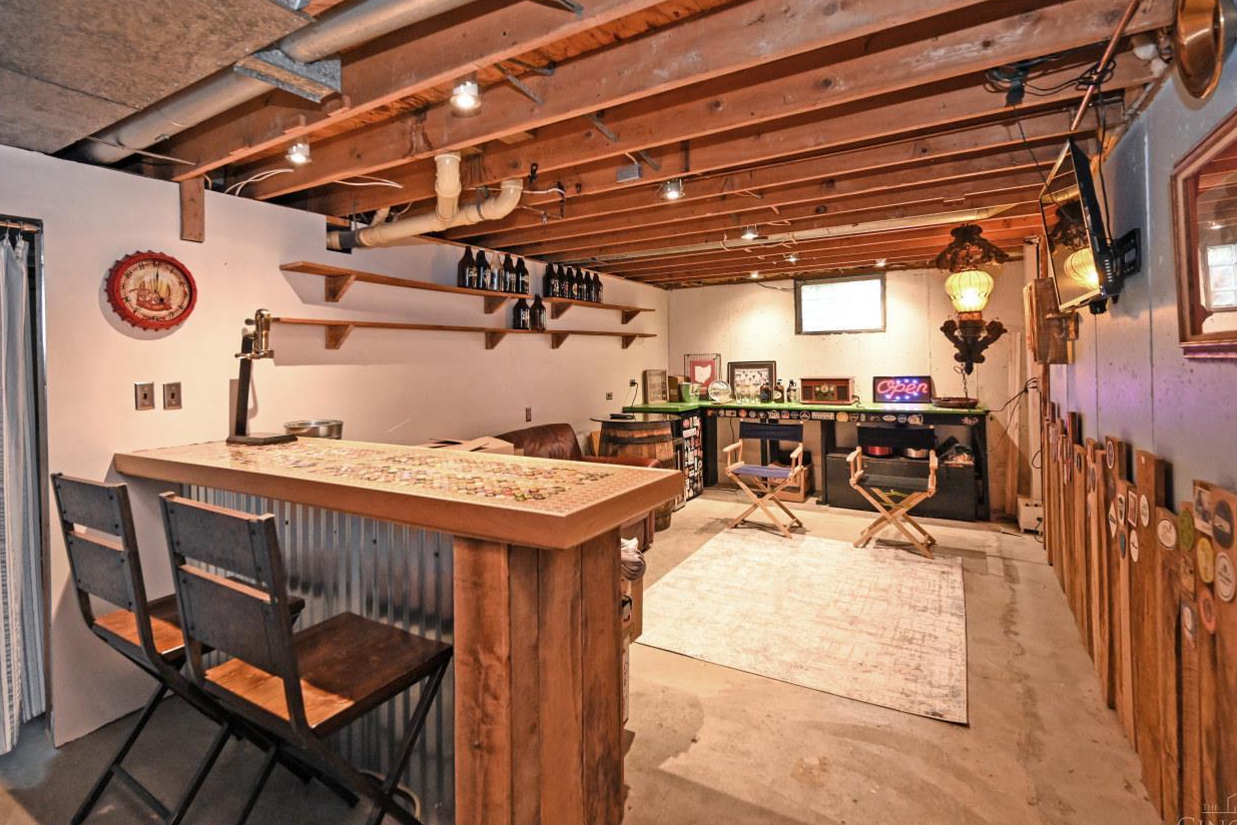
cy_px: 361
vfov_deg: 70.2
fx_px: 584
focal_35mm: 17
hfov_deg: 93.1
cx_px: 579
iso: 2800
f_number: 4
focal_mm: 14
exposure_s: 1/60
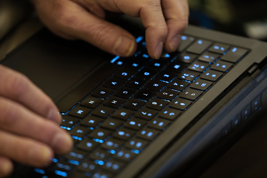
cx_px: 134
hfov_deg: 10.3
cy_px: 89
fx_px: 1483
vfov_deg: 6.9
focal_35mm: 200
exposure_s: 1/200
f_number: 3.2
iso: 5000
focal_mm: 200
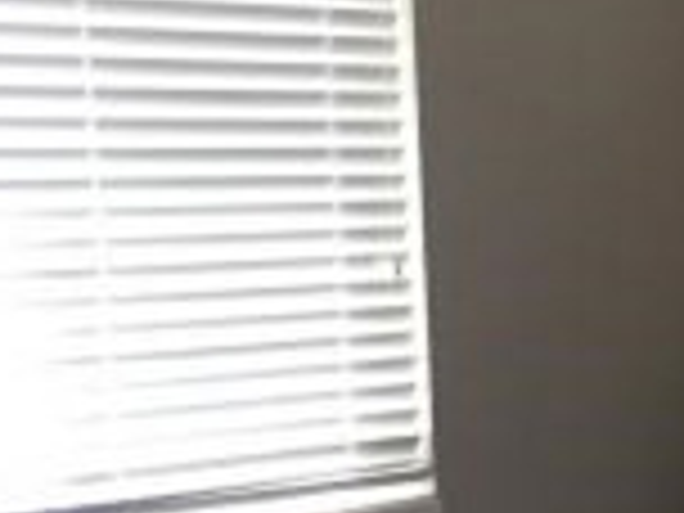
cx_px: 909
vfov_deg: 11.9
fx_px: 2411
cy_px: 634
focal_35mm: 122
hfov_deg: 15.3
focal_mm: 4.15
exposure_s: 1/30
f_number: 2.2
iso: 40
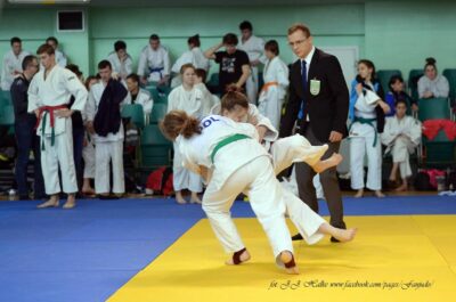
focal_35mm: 75
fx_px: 948
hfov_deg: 27.0
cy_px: 151
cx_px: 228
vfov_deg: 18.1
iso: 1000
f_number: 2.2
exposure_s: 1/1250
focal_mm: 50
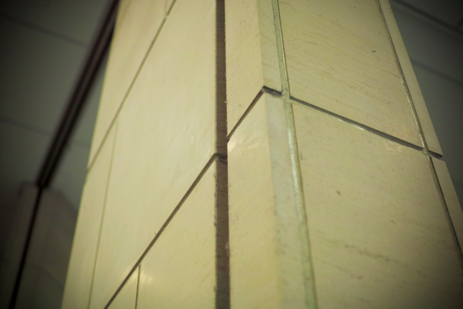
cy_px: 154
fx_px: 579
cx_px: 232
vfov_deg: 29.9
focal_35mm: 45
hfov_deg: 43.6
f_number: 2.8
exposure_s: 1/40
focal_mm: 30
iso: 200
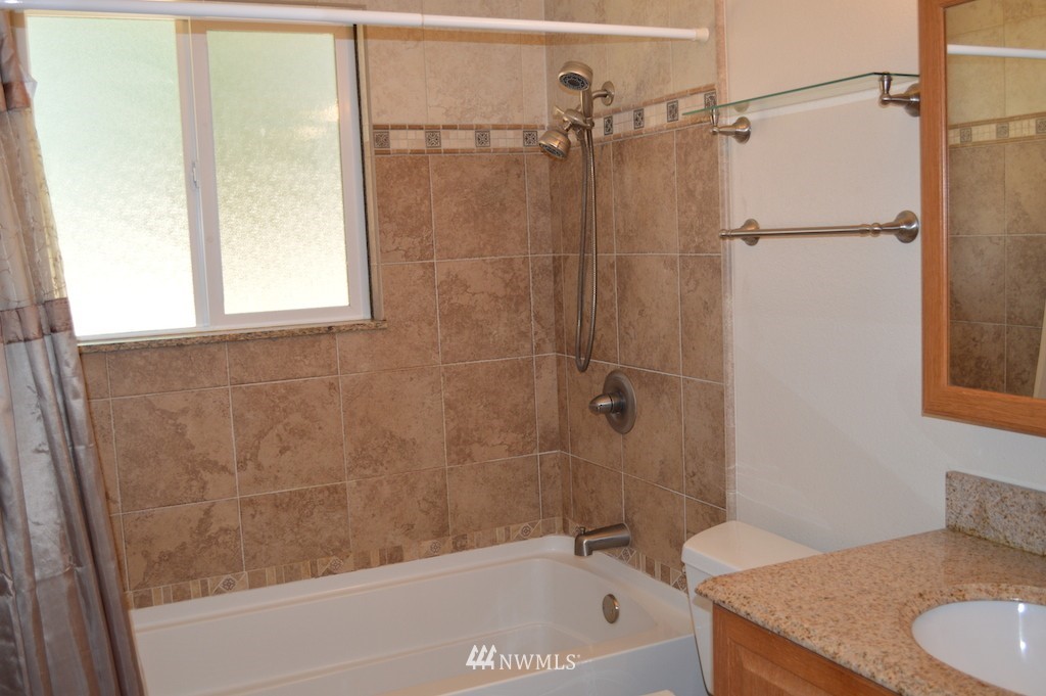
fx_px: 1045
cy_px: 348
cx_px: 523
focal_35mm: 36
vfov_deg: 36.8
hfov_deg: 53.2
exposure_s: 1/80
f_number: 4
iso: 400
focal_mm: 24
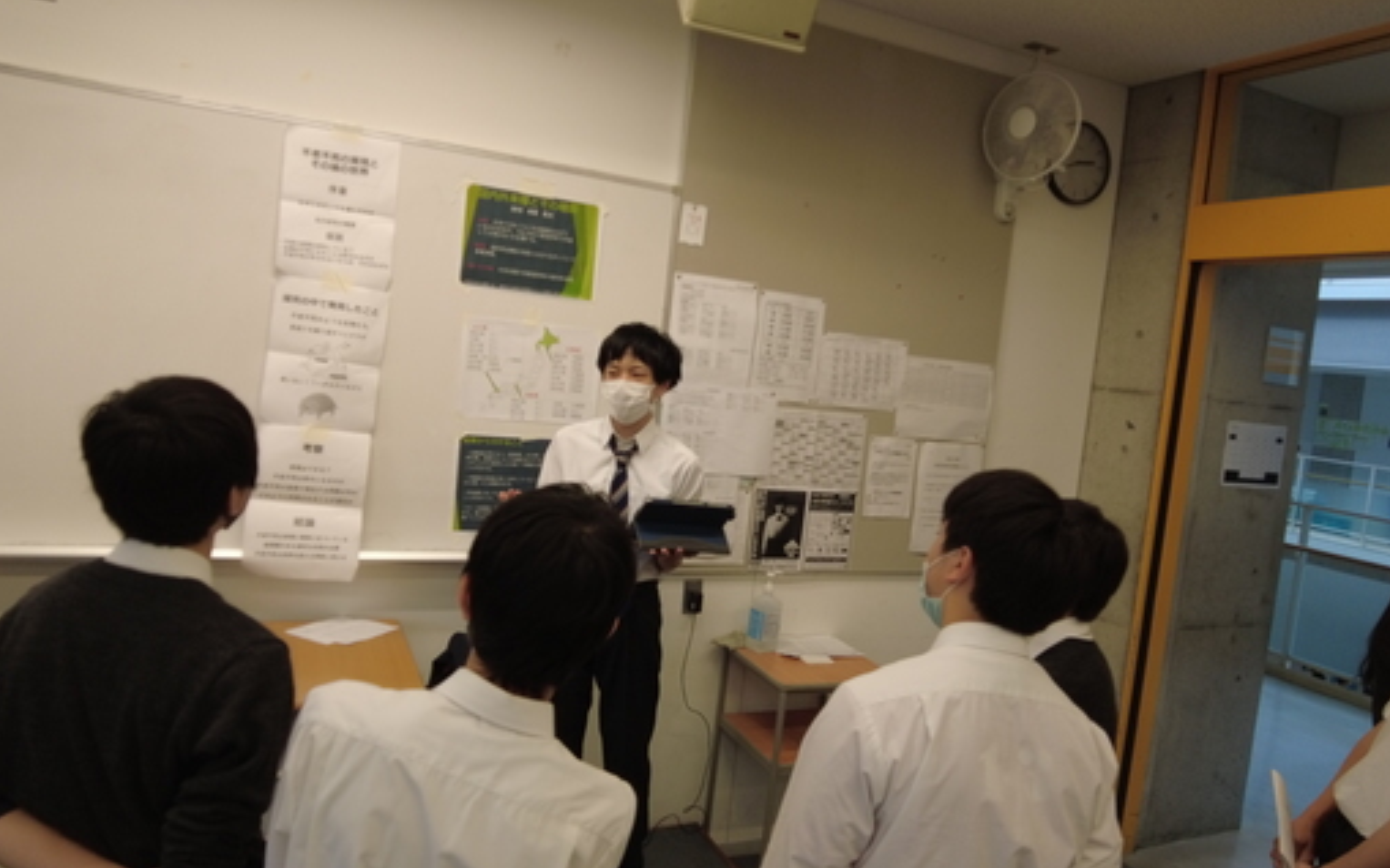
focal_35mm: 25
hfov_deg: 72.5
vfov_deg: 49.3
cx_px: 746
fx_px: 947
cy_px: 418
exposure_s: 1/40
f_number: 1.8
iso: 100
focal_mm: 4.4
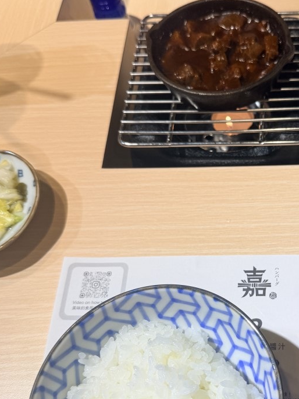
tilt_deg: -61.0
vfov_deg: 44.7
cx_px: 254
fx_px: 484
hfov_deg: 33.0
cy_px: 227
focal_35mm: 42
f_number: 1.78
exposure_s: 1/195
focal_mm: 6.76
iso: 64
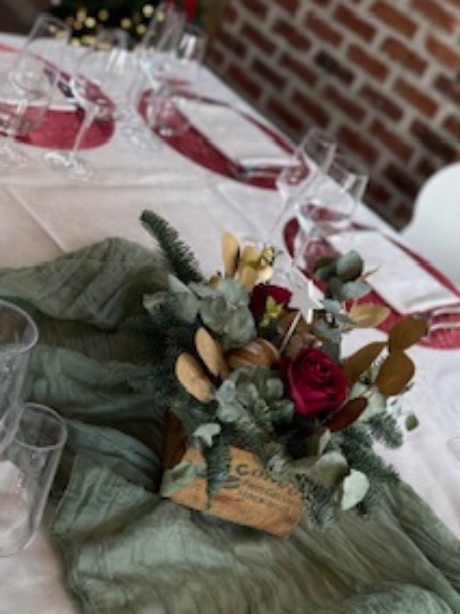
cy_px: 221
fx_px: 957
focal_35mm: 54
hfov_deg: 27.0
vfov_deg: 35.3
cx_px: 272
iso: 64
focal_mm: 6.76
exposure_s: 1/121
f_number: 1.78
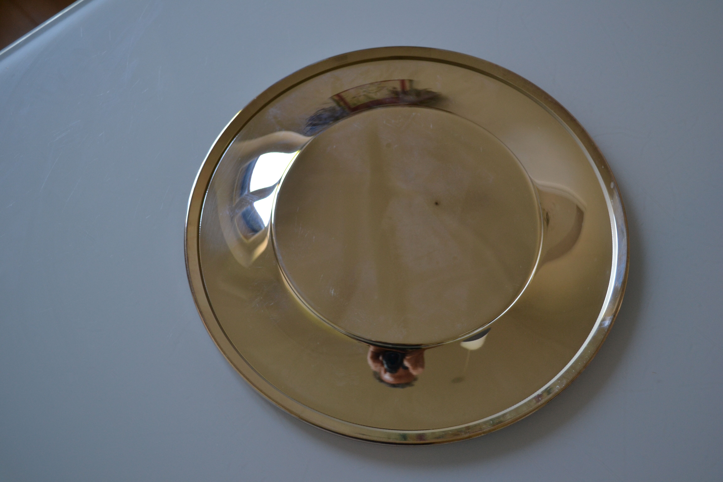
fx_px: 783
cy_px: 241
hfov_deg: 49.6
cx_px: 362
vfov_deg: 34.2
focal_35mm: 39
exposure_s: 1/60
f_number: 4.2
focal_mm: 26
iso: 400
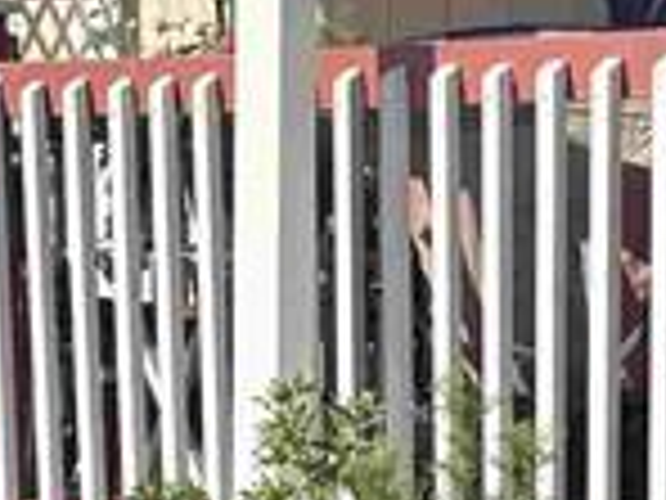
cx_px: 441
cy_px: 1135
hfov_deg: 11.9
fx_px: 3194
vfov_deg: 8.3
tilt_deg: -15.2
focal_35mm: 166
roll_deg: -1.1
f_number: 1.78
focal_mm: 6.76
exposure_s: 1/4167
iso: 80
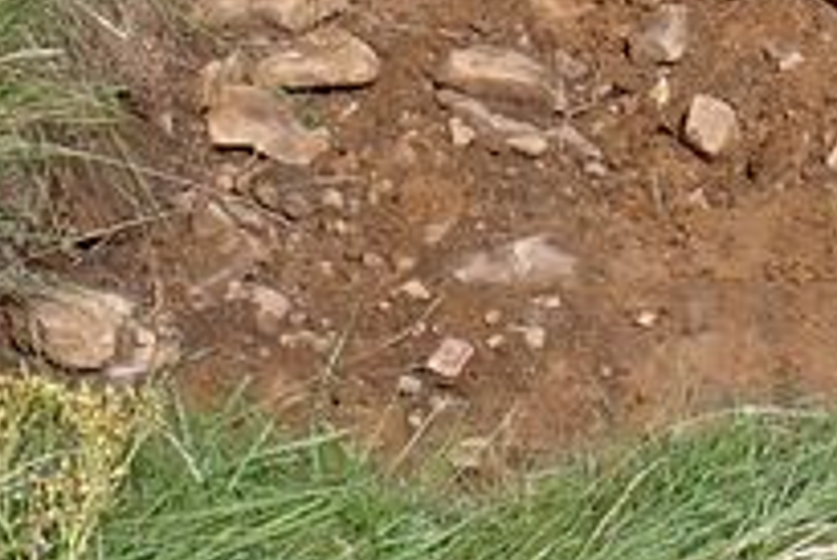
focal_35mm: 156
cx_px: 764
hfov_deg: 13.0
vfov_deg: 8.6
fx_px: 3629
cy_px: -268
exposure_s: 1/160
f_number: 11
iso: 100
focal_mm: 7.31
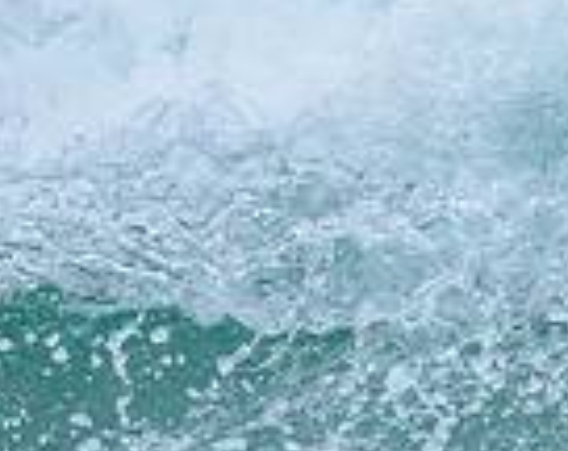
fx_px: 74006
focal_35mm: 4415
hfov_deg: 0.4
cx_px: -302
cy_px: 56
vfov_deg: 0.3
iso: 720
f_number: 6.3
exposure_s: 1/3200
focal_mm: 800
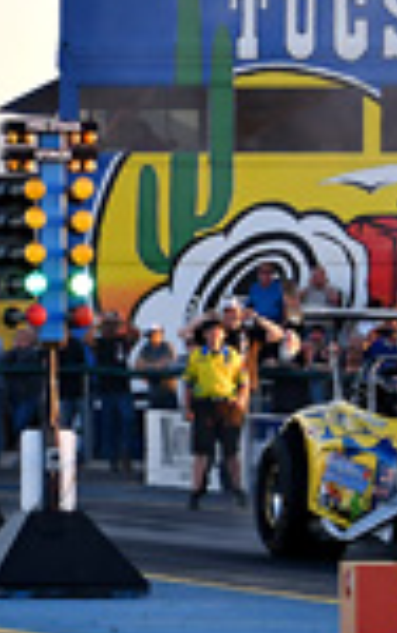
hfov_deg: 3.7
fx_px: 6151
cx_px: -245
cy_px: 308
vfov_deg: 5.9
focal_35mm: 356
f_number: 2.8
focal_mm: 70
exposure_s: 1/800
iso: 400
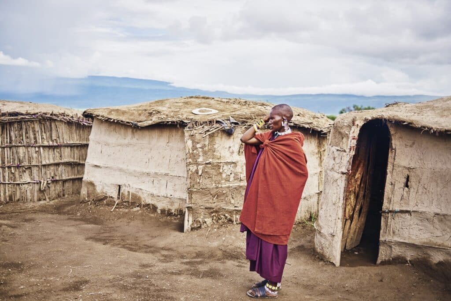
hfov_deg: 54.4
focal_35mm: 35
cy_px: 150
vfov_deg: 37.9
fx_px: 439
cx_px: 226
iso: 100
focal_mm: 35
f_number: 2.8
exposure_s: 1/1000
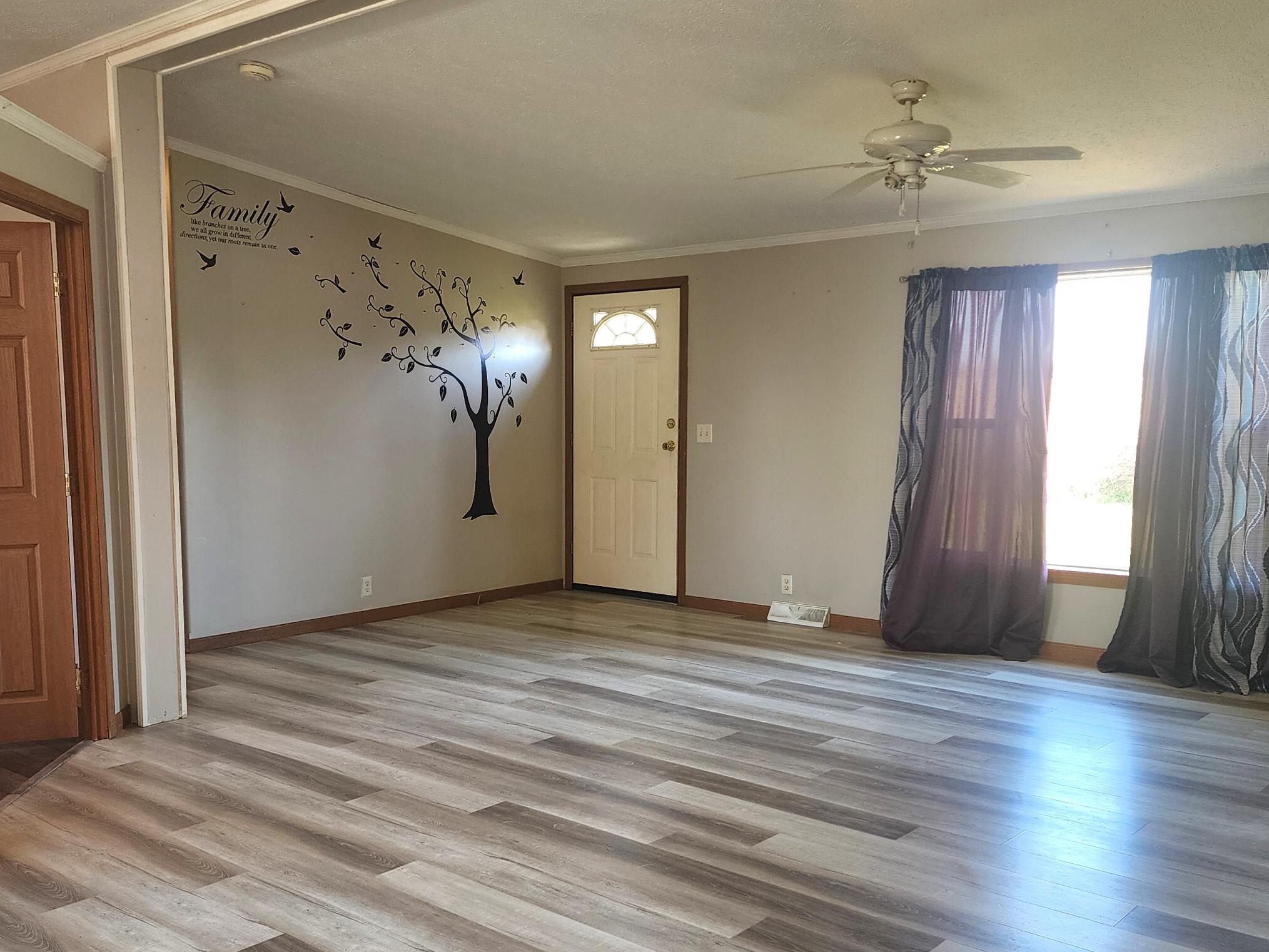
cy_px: 528
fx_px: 1246
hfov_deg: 53.7
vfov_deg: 41.7
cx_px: 533
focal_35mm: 34
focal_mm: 6.4
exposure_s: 1/120
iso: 200
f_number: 1.8
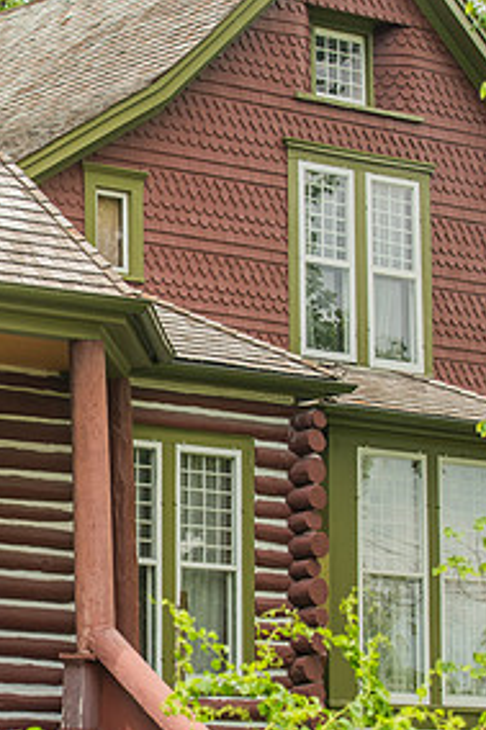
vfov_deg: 14.1
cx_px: -98
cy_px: 423
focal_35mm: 146
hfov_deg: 9.3
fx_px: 2960
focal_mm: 70
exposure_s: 1/1250
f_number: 2.8
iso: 160
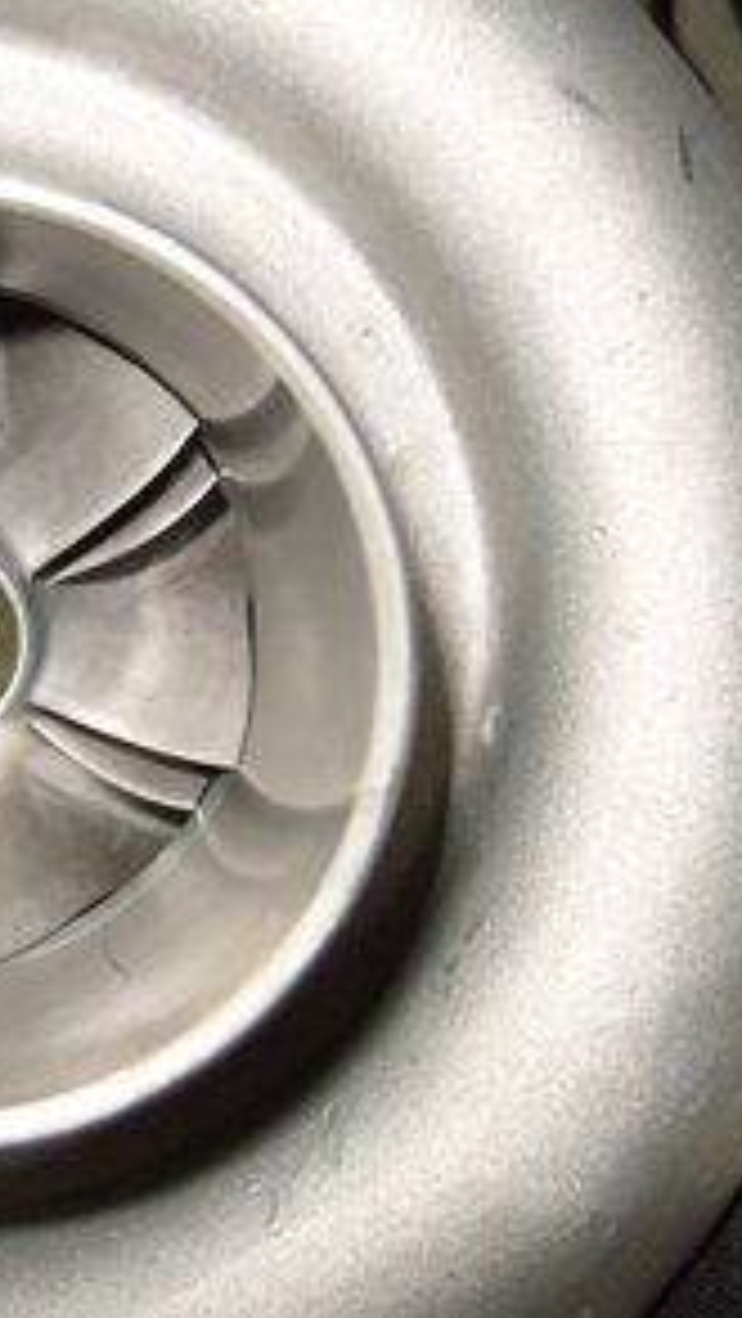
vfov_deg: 39.9
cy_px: 657
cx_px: 9
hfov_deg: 22.3
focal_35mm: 52
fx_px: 1817
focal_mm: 7.4
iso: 100
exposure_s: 1/30
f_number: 2.8
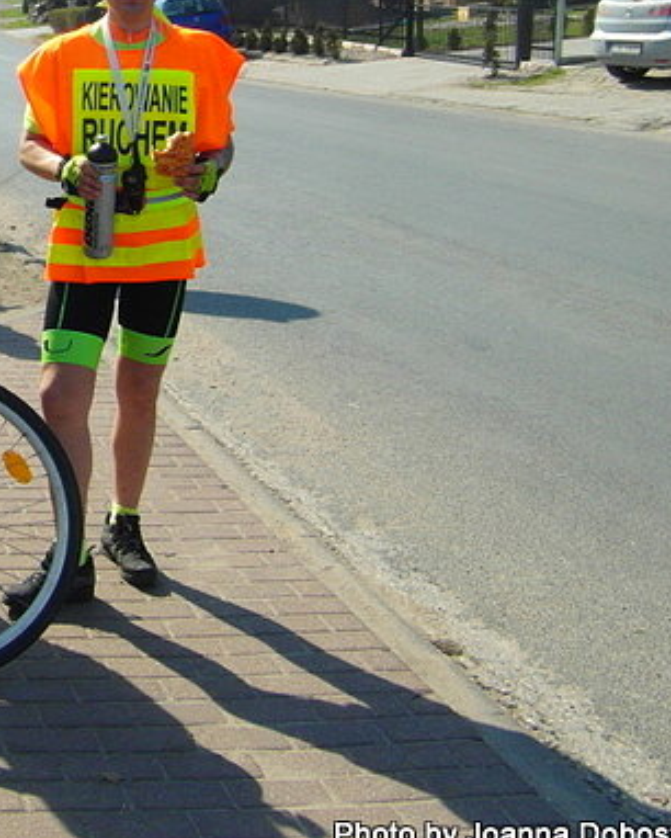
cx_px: -149
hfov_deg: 27.0
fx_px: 1215
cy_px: 230
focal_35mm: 49
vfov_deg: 37.3
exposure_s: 1/1000
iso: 100
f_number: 3.2
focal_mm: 4
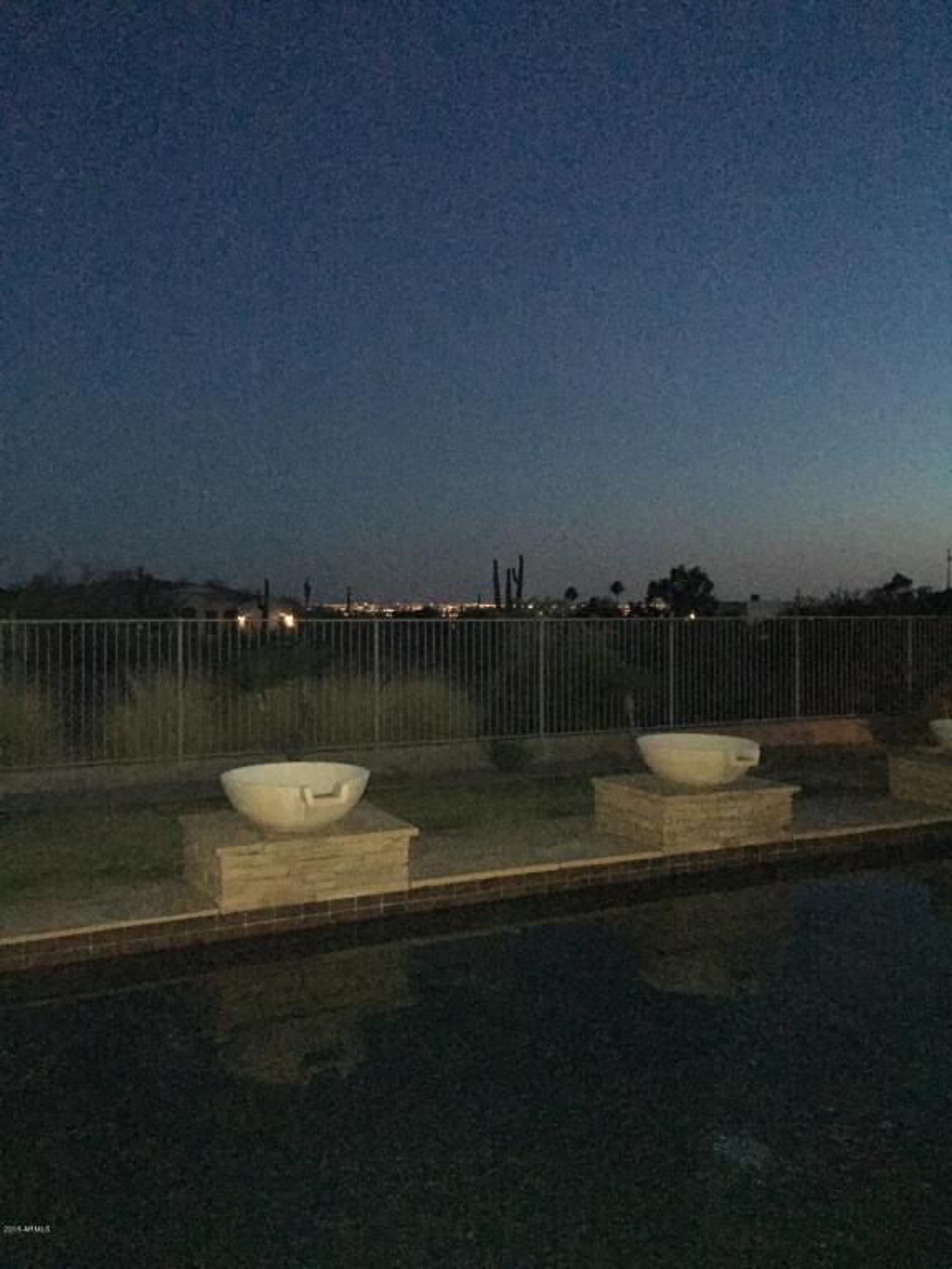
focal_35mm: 29
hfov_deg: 48.2
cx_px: 476
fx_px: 1063
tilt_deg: -0.3
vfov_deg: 61.7
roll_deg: -1.1
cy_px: 634
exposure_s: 1/16
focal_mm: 4.15
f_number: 2.2
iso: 2000
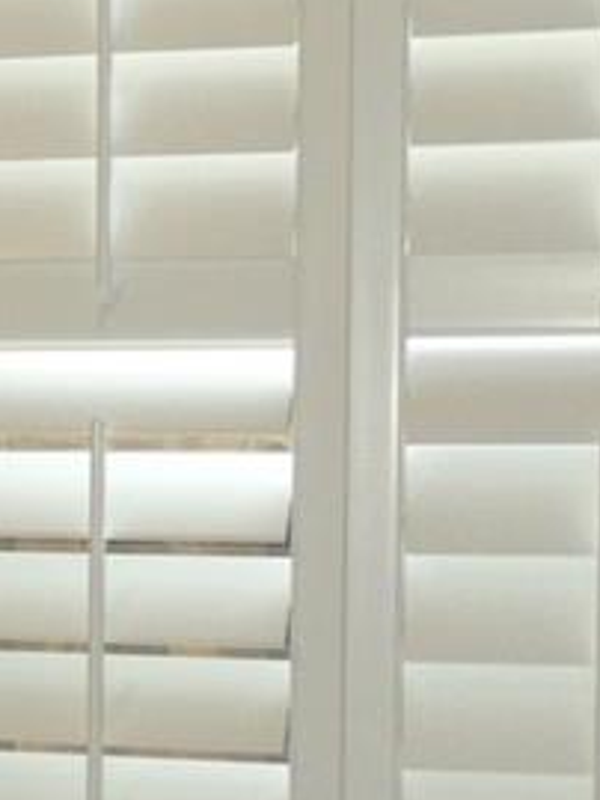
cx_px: -1049
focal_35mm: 160
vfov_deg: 12.3
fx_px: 3695
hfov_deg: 8.2
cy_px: 541
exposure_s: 1/30
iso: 200
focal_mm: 5
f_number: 3.5
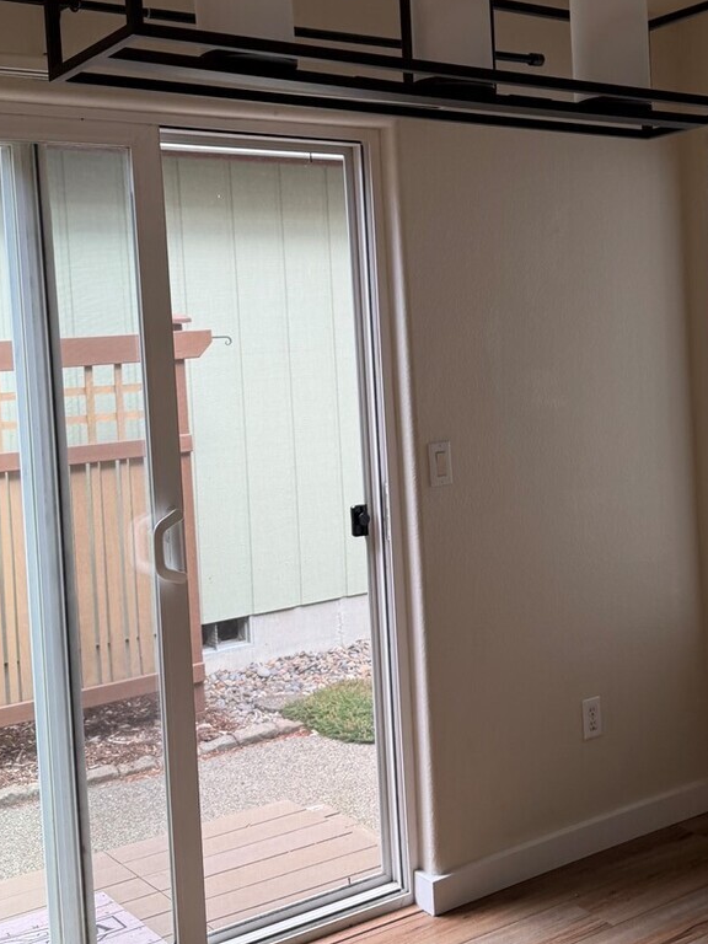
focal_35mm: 45
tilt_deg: -0.7
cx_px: 436
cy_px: 377
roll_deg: +1.7
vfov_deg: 41.9
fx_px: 1227
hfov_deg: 32.1
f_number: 1.78
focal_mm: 6.76
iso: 100
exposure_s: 1/120
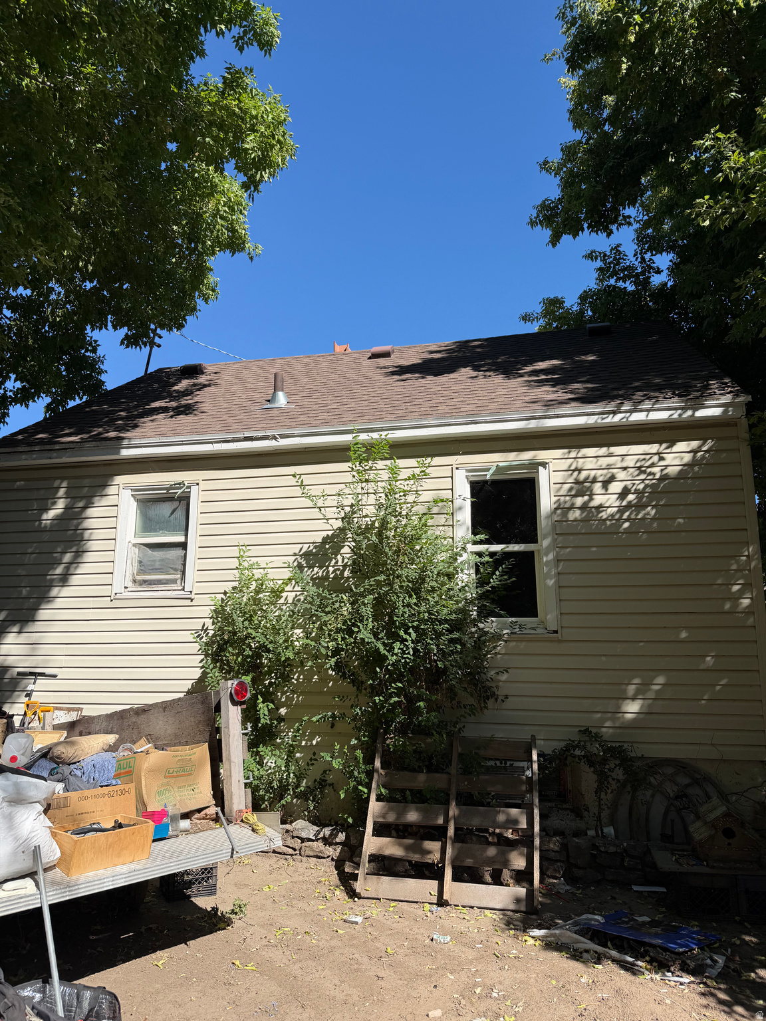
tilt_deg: +11.0
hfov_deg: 56.8
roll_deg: -0.7
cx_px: 383
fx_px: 708
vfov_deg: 71.6
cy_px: 510
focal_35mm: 24
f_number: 1.78
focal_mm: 6.76
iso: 80
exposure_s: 1/3584
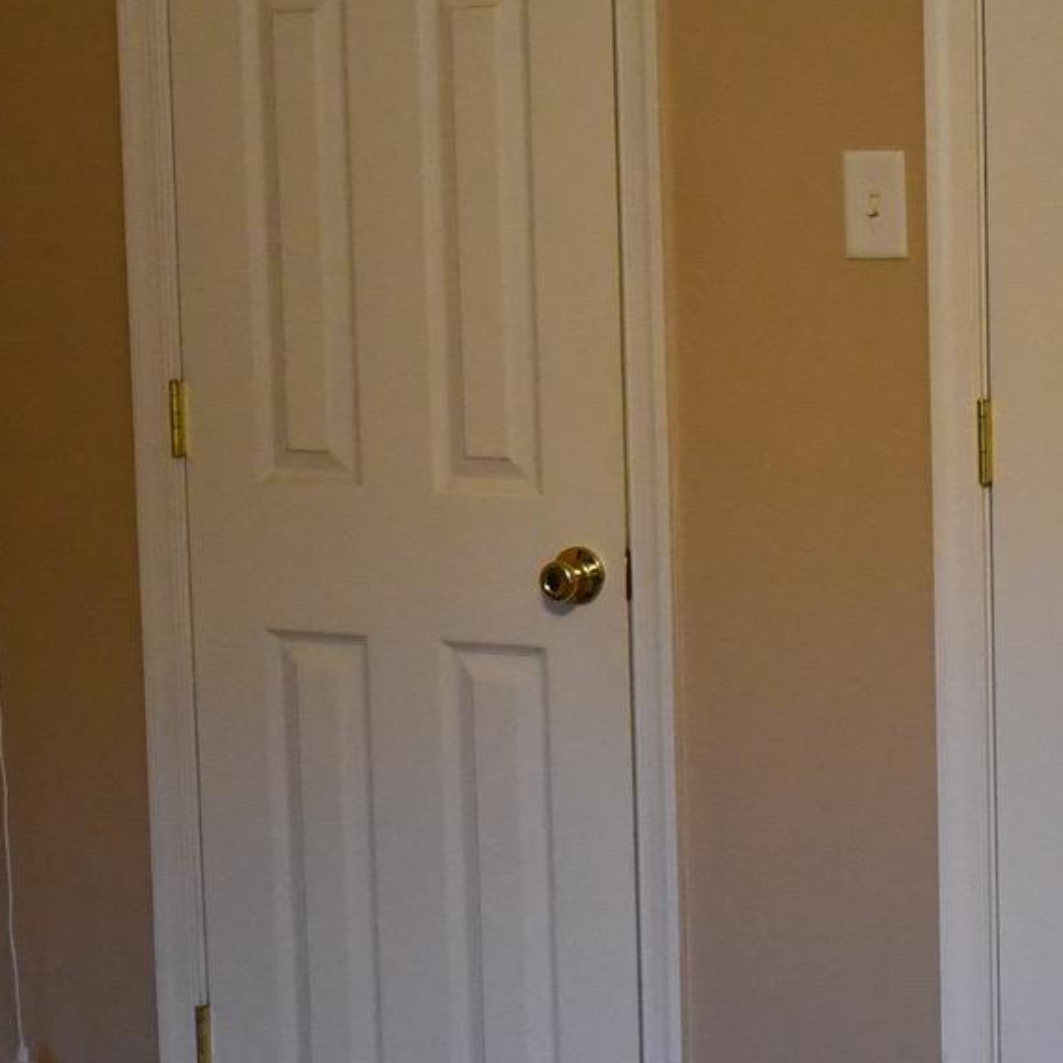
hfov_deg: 15.8
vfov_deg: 15.8
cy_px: 458
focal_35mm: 110
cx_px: 711
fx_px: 3822
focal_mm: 24
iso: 2800
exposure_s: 1/125
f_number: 4
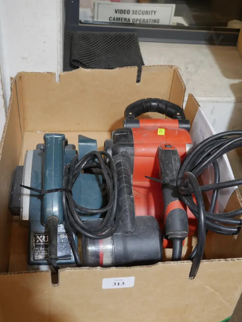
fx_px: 428
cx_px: 121
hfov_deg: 31.5
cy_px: 161
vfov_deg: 41.2
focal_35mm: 46
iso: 1000
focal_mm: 23
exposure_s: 1/60
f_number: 5.1
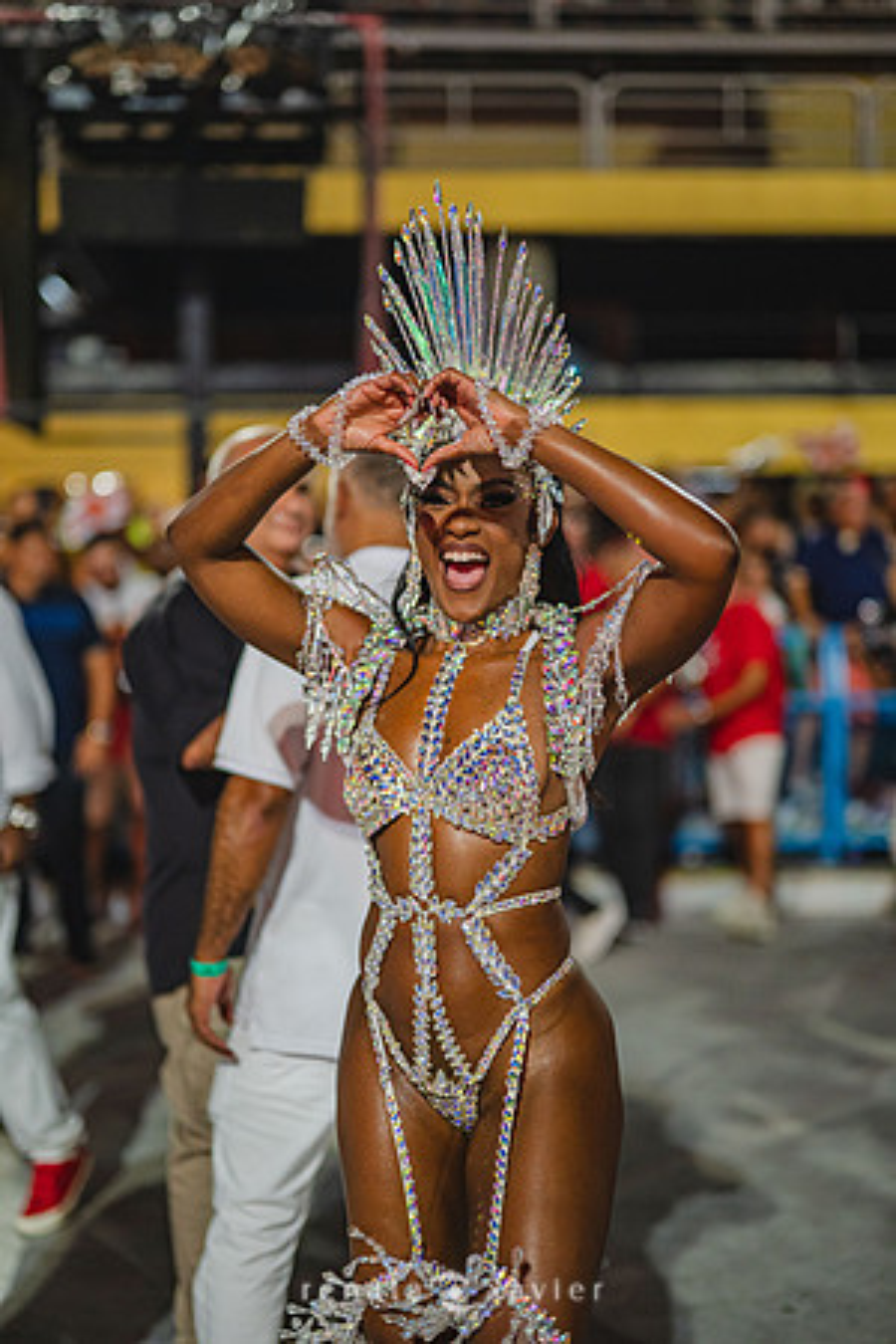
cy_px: 672
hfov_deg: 27.0
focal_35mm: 50
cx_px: 448
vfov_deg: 39.6
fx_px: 1867
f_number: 1.2
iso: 1600
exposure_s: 1/1000
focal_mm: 50
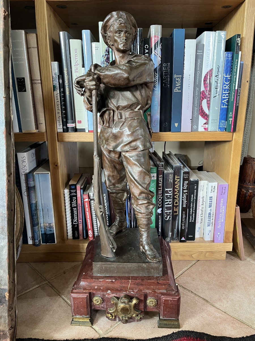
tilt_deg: -14.8
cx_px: 128
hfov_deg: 53.1
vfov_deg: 67.3
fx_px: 255
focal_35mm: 26
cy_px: 170
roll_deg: +0.4
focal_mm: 5.1
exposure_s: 1/60
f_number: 1.6
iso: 250
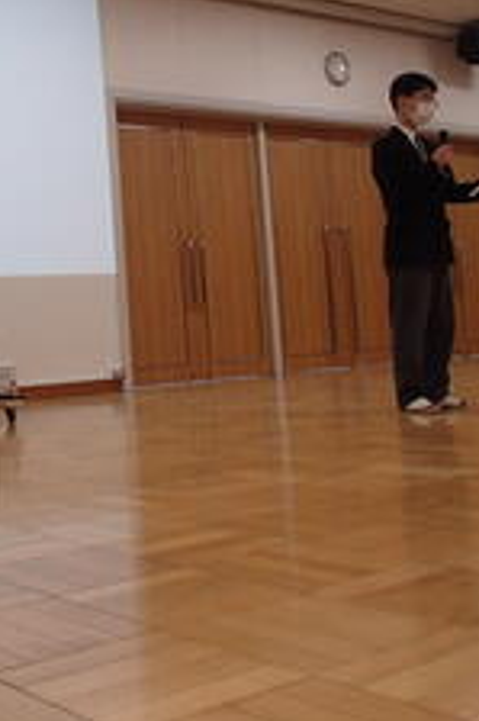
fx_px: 1039
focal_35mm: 52
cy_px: 245
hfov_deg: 25.3
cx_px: 68
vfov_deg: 37.8
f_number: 3.9
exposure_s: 1/50
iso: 200
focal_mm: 5
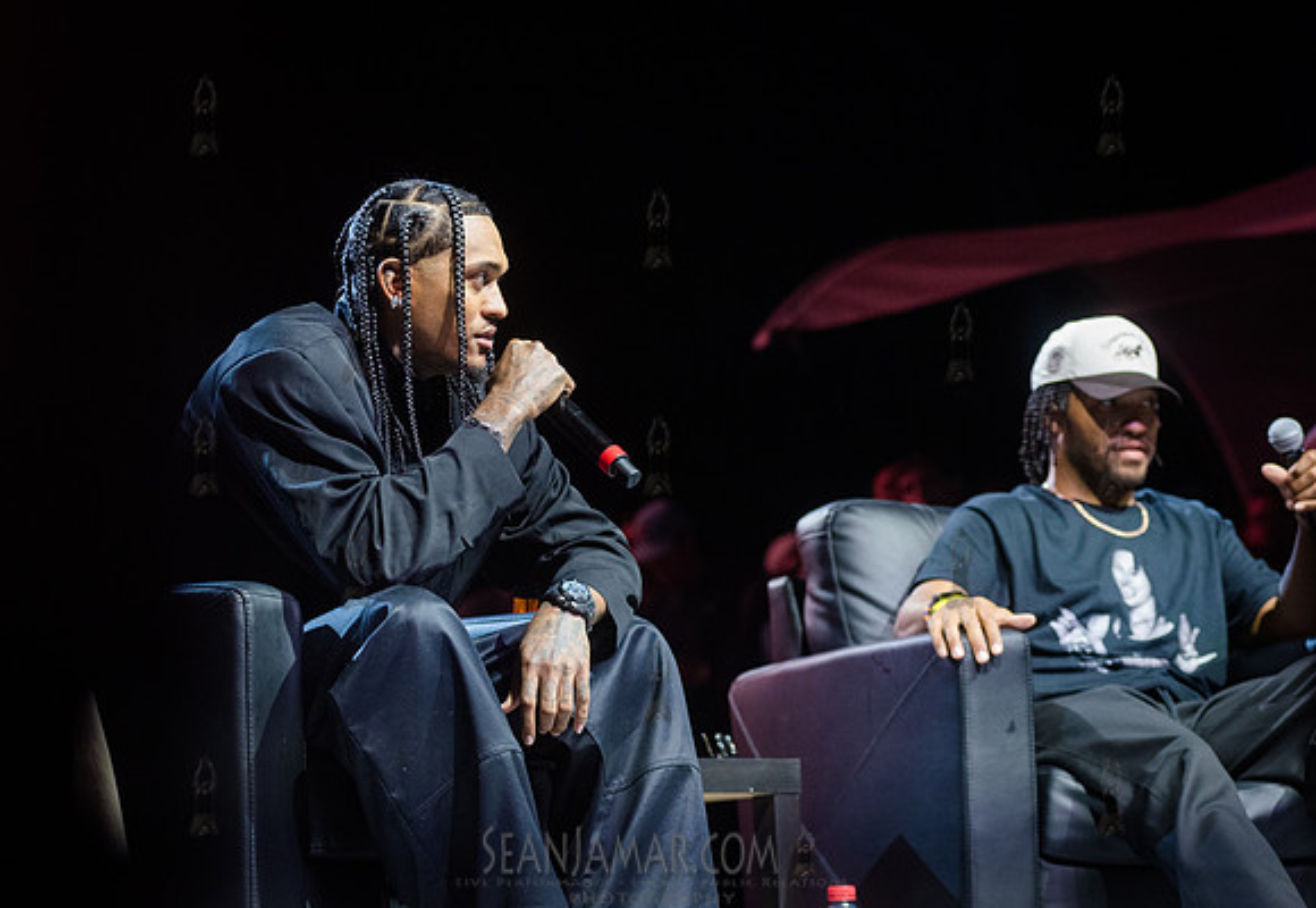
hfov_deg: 17.4
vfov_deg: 12.0
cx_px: 579
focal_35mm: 116
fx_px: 4303
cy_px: 416
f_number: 4.5
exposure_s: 1/800
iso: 5000
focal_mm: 105
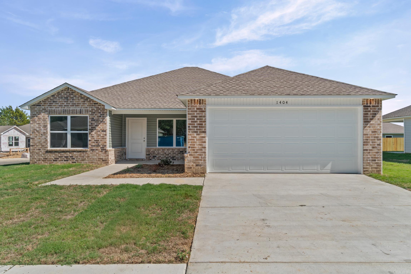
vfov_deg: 47.9
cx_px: 206
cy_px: 137
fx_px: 308
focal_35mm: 27
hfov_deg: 67.4
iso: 250
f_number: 9
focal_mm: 18
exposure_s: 1/200
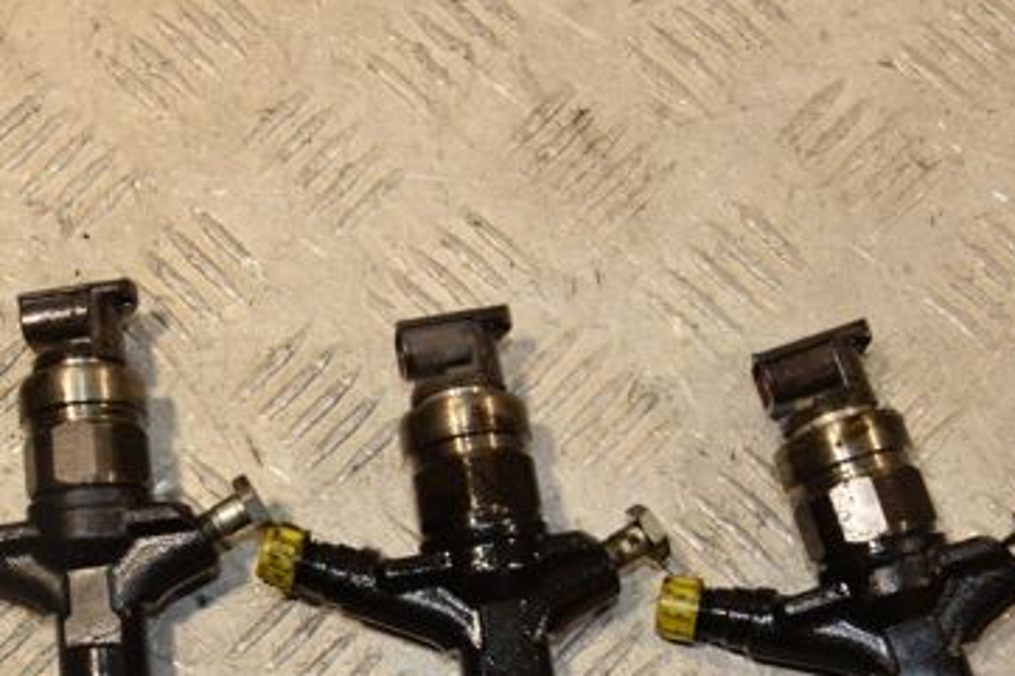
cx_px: 292
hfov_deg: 28.9
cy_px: 589
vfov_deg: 19.4
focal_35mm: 69
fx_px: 1944
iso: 800
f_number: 9
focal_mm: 26
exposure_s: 1/200
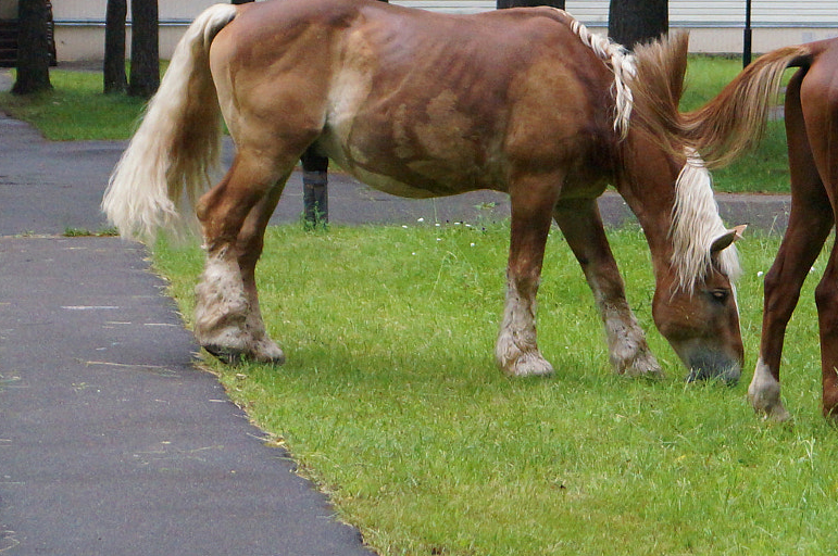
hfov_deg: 14.6
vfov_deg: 9.8
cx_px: 646
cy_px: 170
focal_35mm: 140
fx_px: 3256
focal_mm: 45
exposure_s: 1/800
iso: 3200
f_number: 5.6
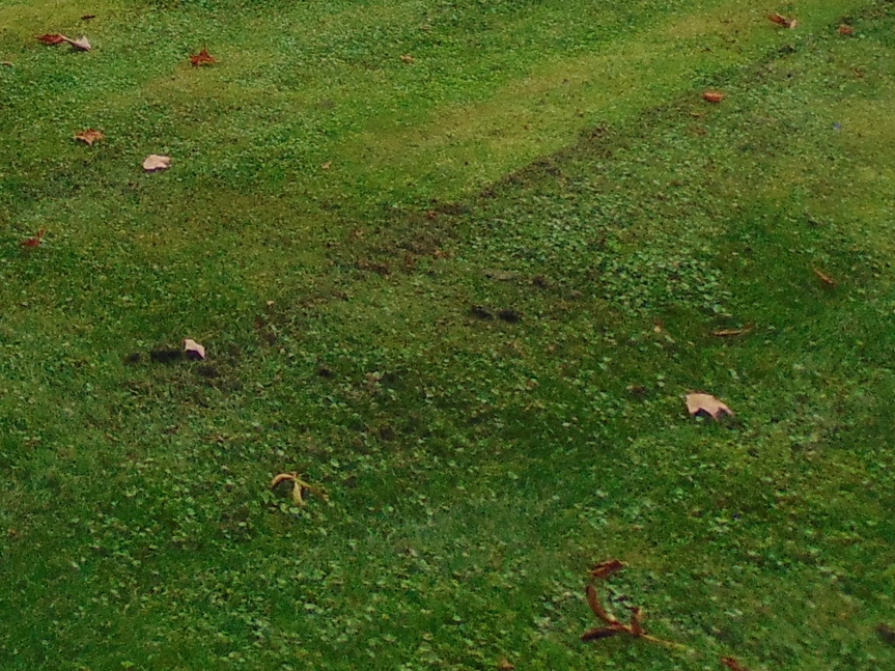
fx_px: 2301
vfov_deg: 14.6
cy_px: -520
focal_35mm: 89
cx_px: -196
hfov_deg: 20.5
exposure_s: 1/400
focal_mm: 4.5
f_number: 3
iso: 80
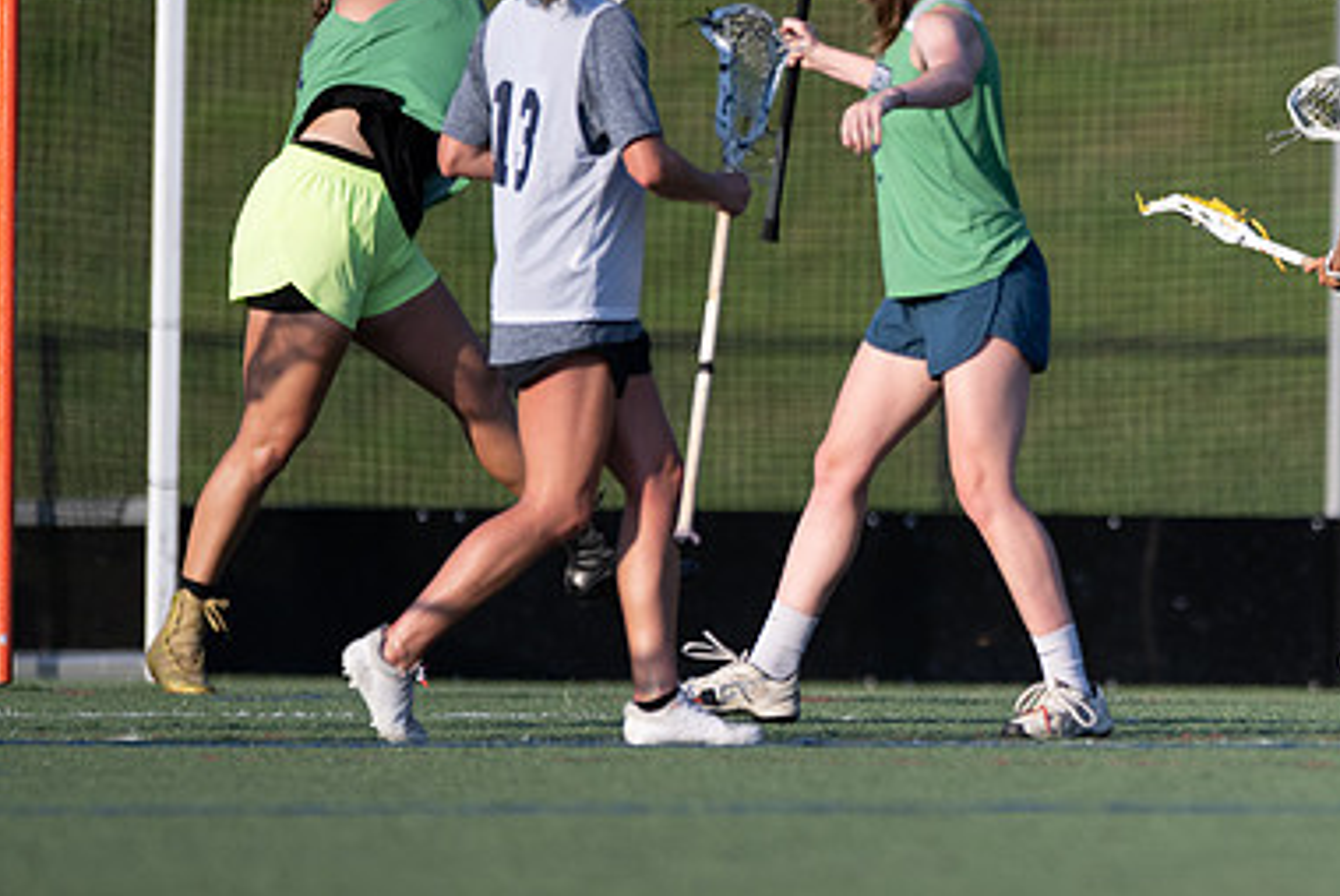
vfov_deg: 1.4
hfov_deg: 2.1
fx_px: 36467
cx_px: 1557
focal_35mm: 979
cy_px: 534
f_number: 2.8
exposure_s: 1/2000
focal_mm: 400
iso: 200
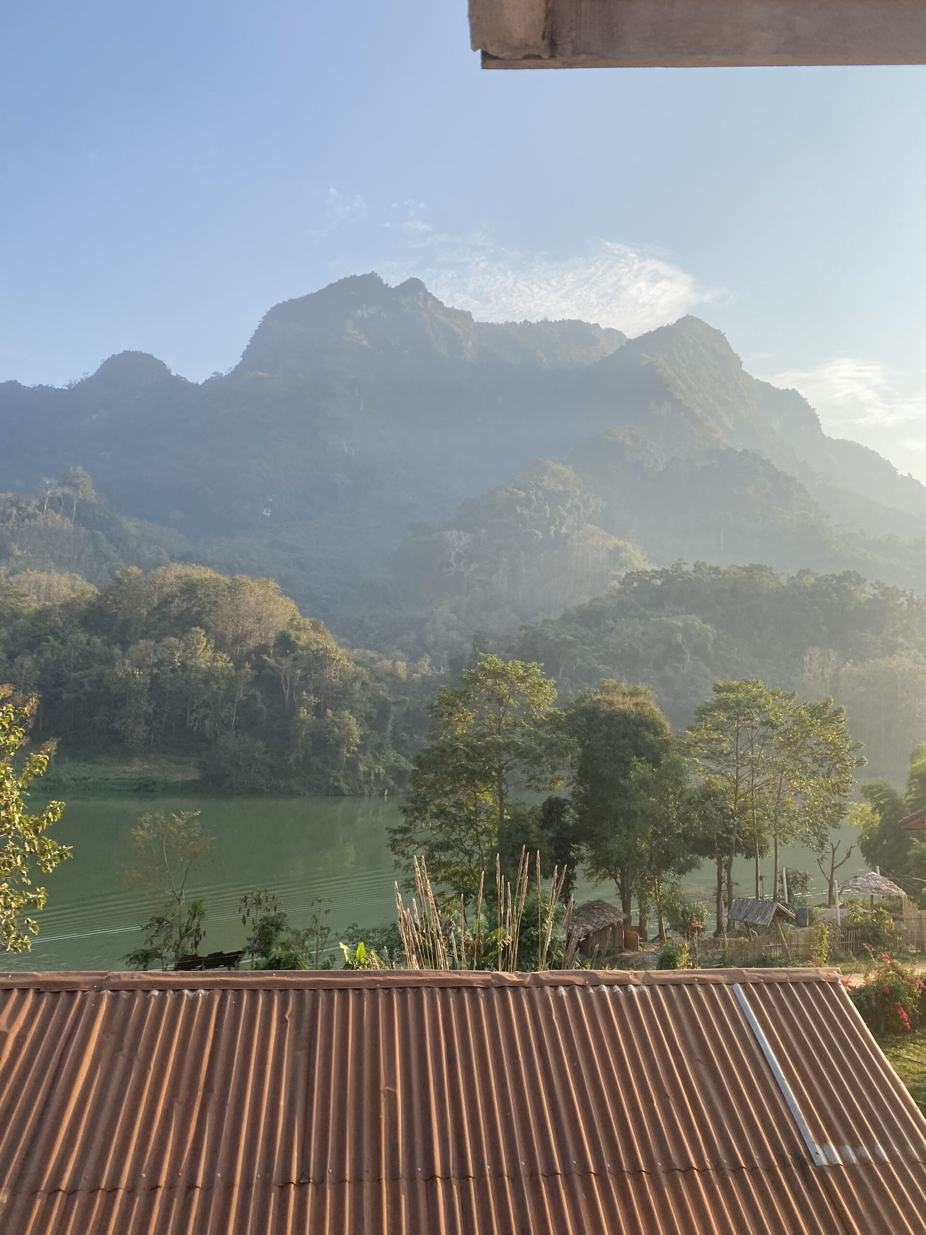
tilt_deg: +7.2
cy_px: 618
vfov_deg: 67.3
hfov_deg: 53.1
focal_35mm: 26
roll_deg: -1.6
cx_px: 463
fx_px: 927
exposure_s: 1/1232
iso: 32
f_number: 1.8
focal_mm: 4.25
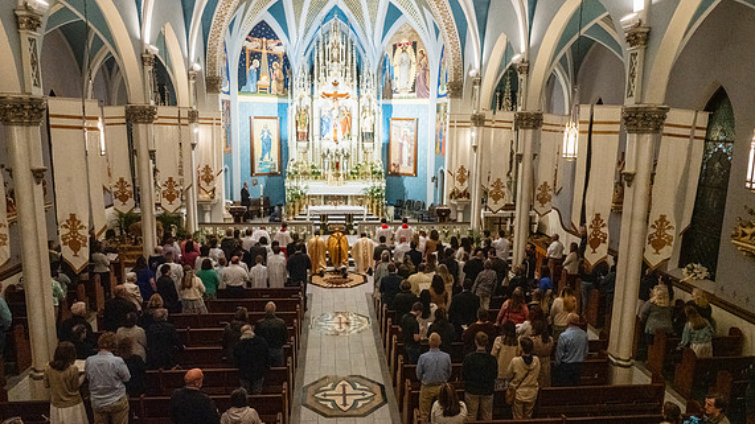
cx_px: 373
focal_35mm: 27
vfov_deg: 42.9
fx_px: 540
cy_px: 212
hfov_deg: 69.9
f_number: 11
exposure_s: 1/60
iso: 5000
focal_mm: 24
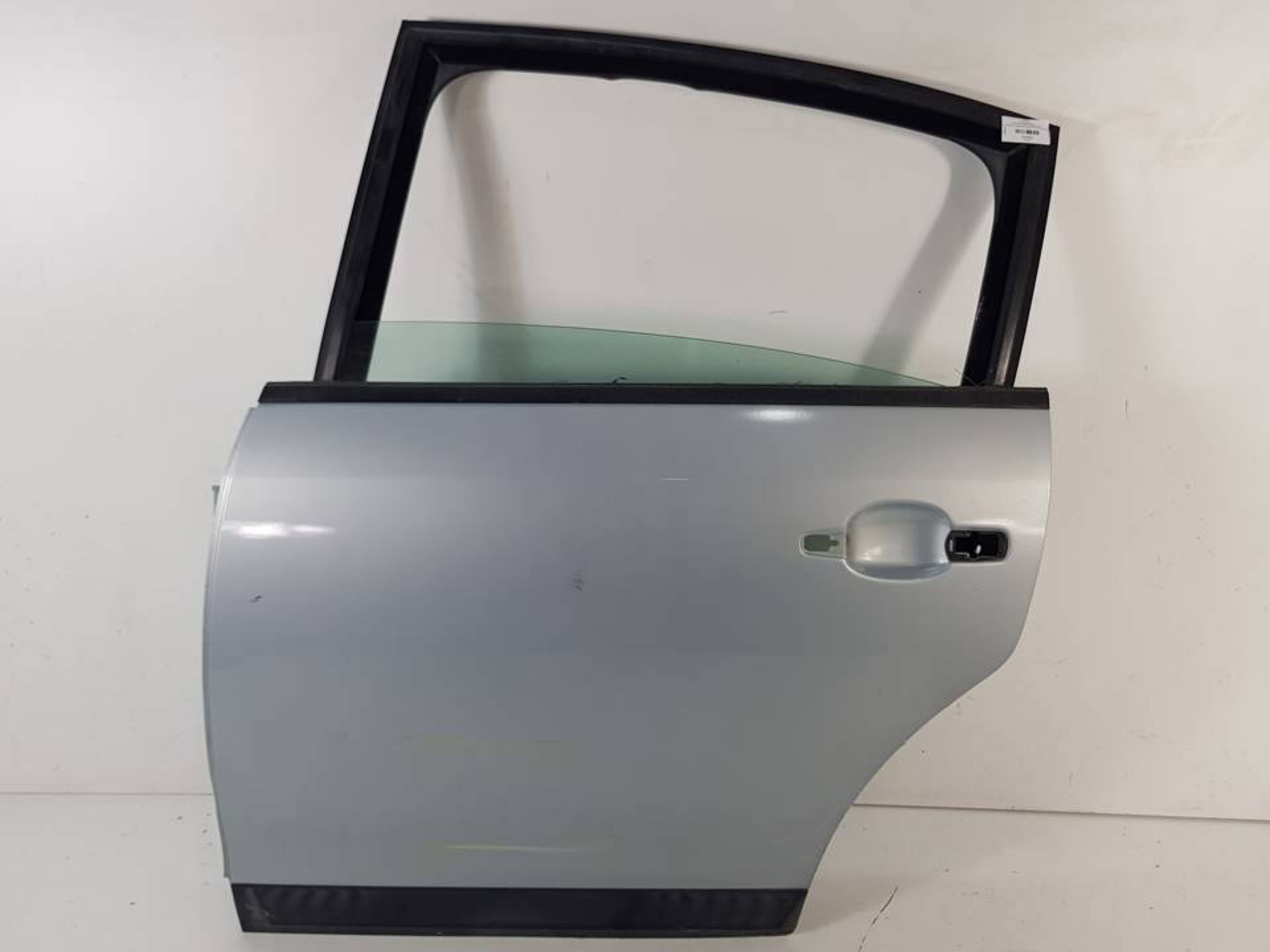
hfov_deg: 67.3
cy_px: 476
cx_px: 635
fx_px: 954
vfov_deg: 53.1
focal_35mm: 26
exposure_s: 1/100
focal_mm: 4.2
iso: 50
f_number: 1.7
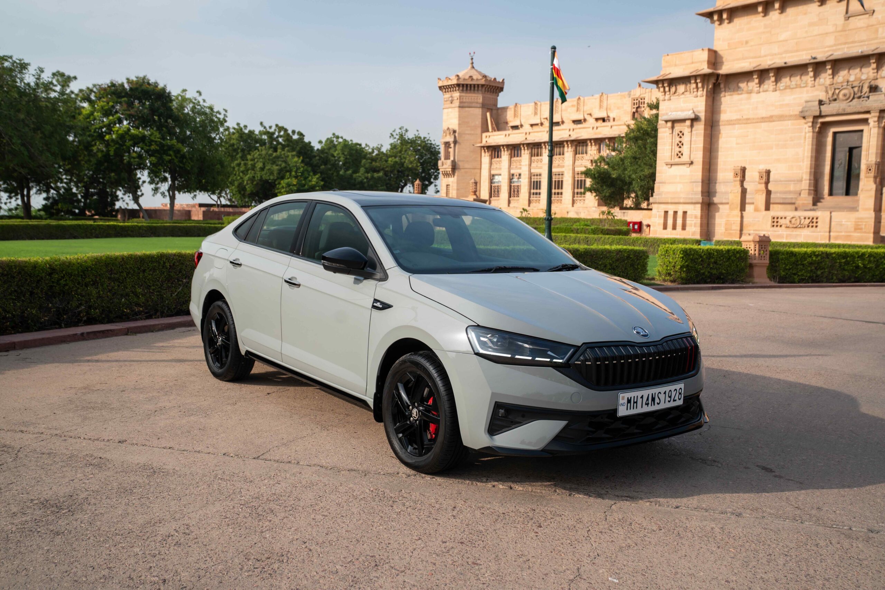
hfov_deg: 55.8
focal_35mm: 34
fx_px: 836
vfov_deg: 38.9
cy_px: 295
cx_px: 442
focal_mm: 34
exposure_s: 1/200
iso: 160
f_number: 5
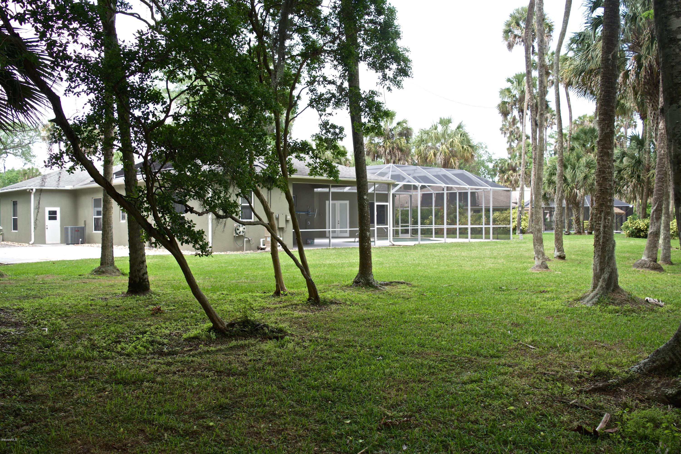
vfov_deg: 40.0
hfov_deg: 57.2
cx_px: 340
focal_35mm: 33
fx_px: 624
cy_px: 227
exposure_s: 1/100
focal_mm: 22
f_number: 5.6
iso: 100
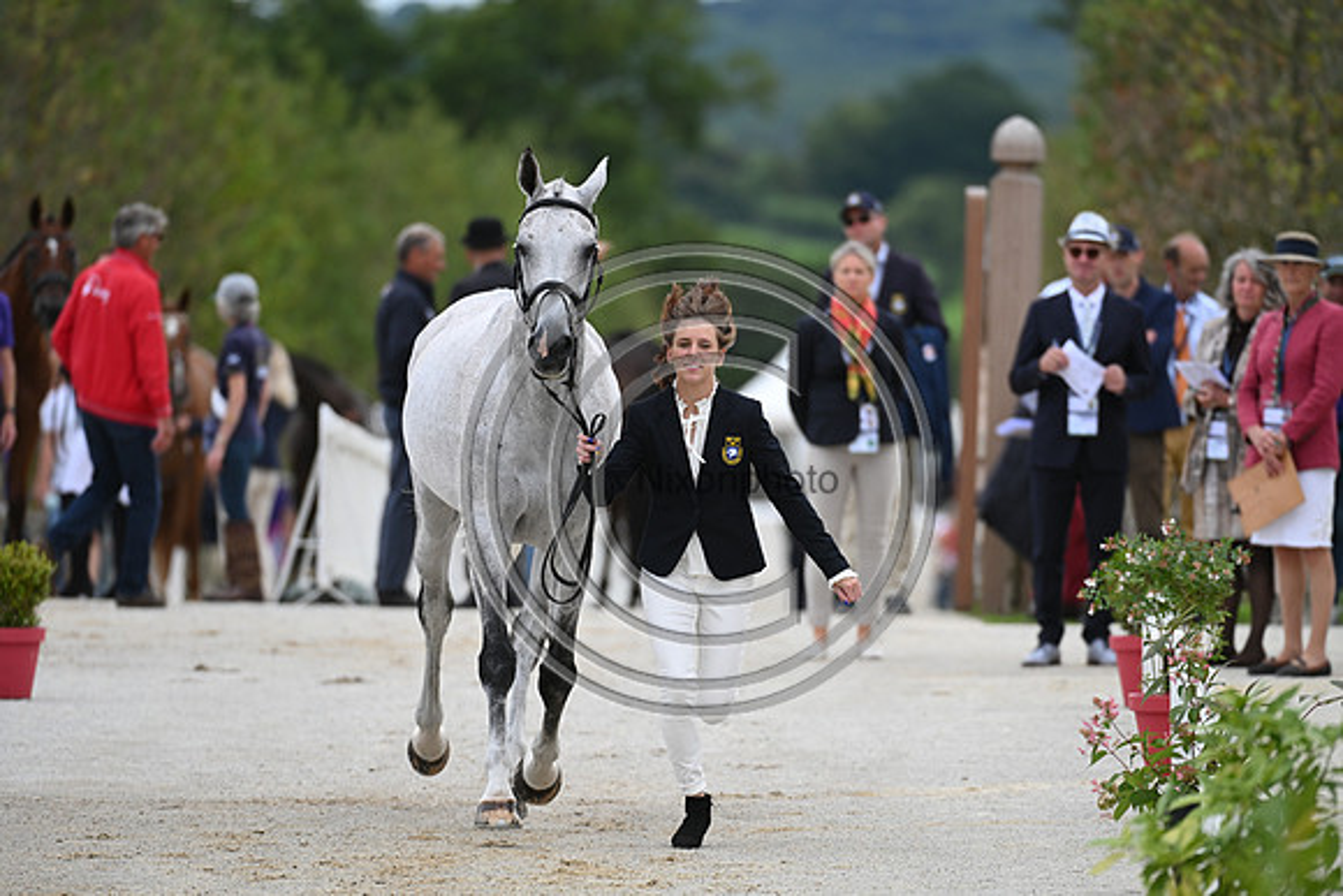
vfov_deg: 3.4
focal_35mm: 400
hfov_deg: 5.2
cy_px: 448
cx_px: 672
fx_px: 14925
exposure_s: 1/1600
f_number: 5.6
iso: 500
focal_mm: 400
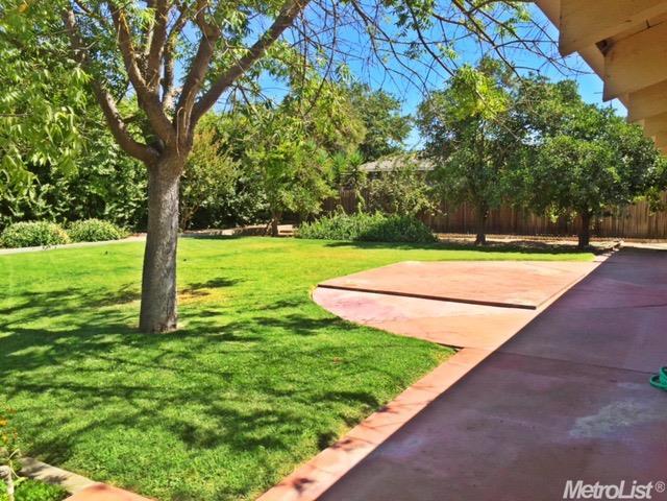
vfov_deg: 48.2
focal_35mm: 29
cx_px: 334
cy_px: 250
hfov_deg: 61.7
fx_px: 559
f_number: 2.2
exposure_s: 1/1319
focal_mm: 4.15
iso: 32
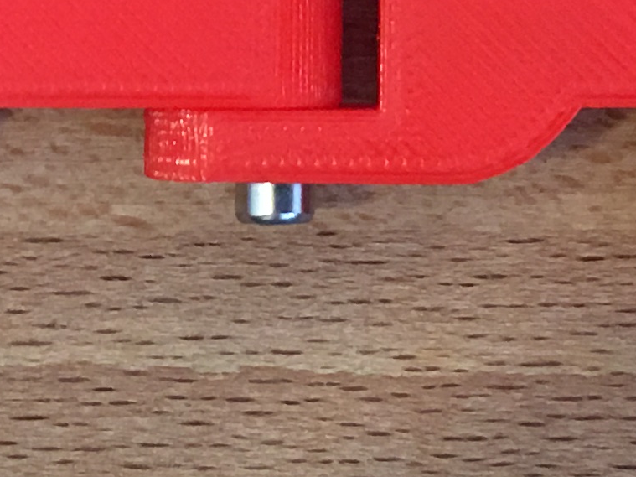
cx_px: -8
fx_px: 2829
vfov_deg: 9.6
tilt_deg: -89.2
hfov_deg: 12.7
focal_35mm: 154
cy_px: 13
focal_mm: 4.15
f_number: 2.2
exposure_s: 1/15
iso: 80
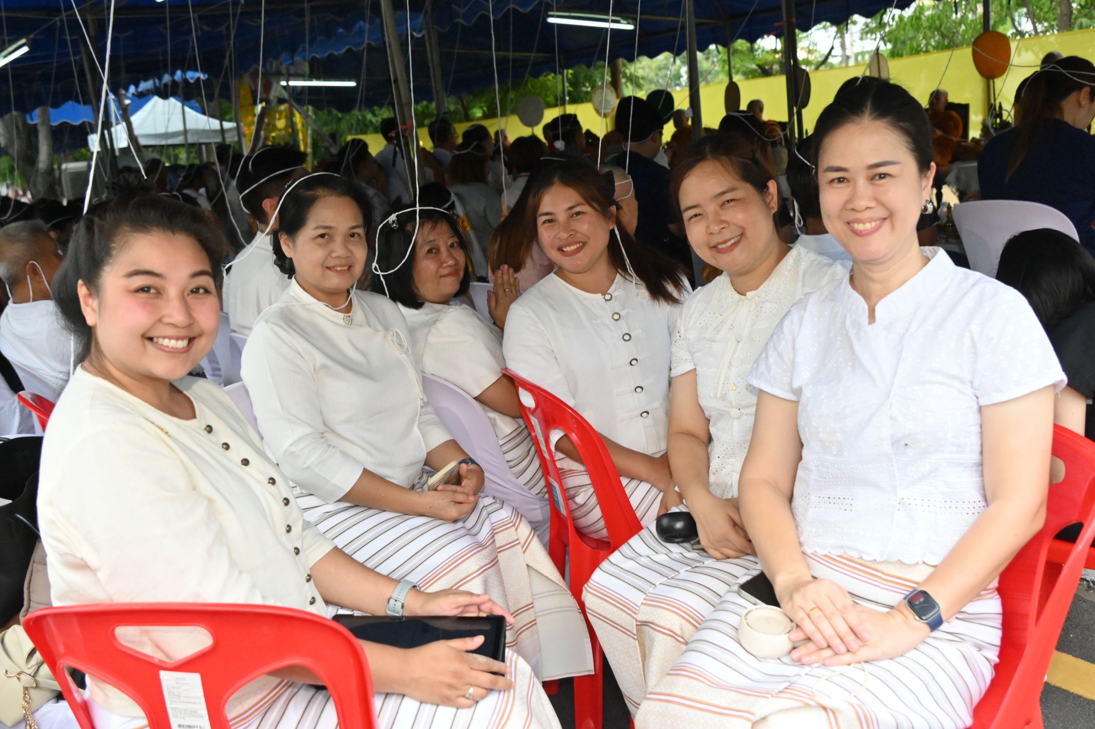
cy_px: 364
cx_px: 548
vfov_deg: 36.8
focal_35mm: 36
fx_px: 1094
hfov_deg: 53.2
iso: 4000
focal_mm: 24
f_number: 4
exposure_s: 1/6400
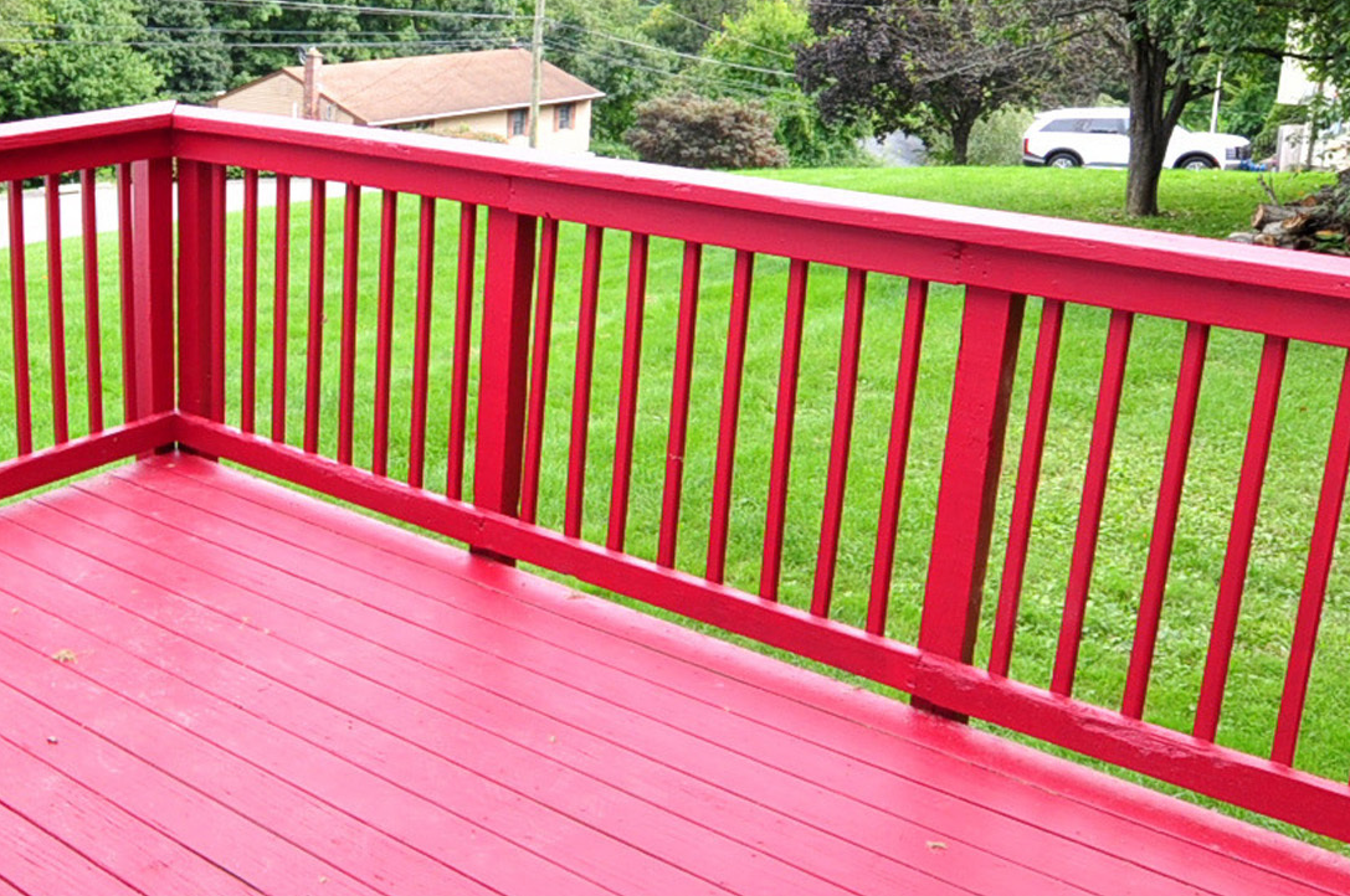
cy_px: 293
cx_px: 240
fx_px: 1498
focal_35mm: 40
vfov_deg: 33.0
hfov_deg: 45.6
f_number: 8
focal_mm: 10
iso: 320
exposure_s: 1/100
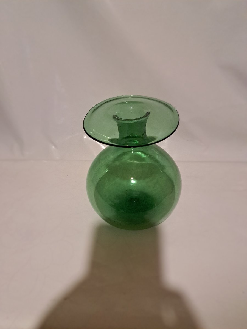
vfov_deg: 71.6
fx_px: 228
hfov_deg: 56.8
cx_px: 124
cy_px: 164
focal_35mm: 24
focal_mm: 5.23
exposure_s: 1/50
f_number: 1.8
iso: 500
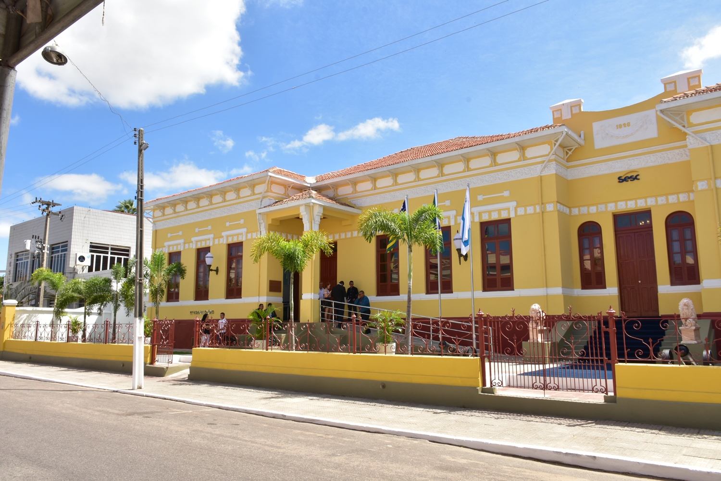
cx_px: 360
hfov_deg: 67.4
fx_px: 541
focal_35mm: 27
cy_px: 240
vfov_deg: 47.9
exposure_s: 1/100
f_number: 14
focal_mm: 18
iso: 200
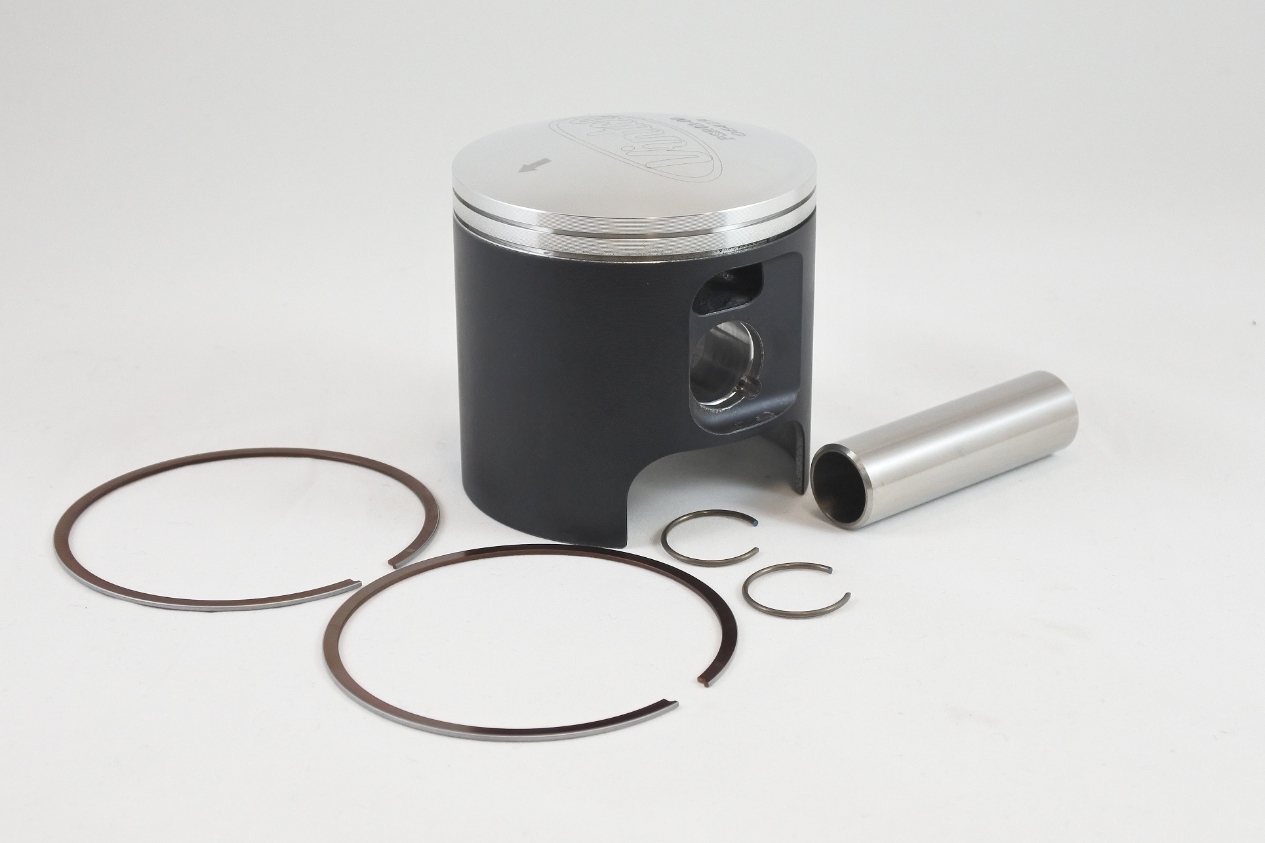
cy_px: 422
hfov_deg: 41.9
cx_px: 632
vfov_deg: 28.6
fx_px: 1651
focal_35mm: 47
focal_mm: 17.6
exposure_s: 1/125
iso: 450
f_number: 4.5
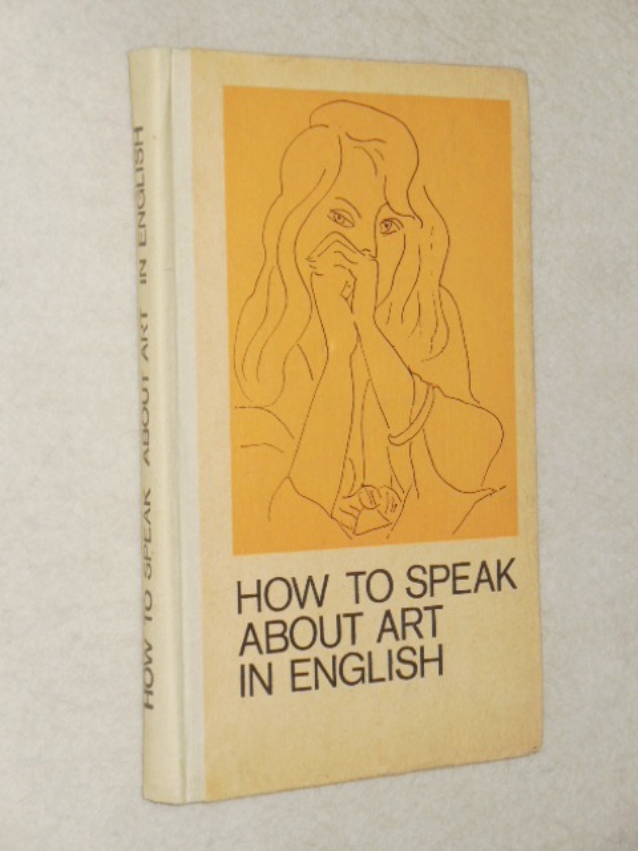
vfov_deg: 20.0
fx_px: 2408
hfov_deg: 15.1
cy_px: 426
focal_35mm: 98
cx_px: 319
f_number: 4.7
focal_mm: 17.5
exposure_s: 1/60
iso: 200
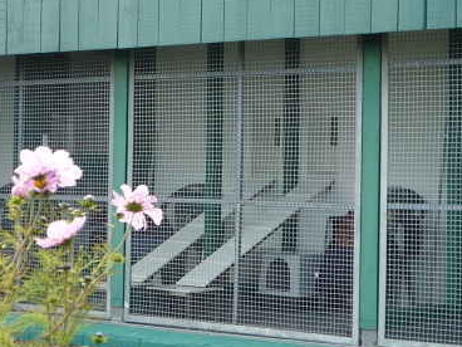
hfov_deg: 17.9
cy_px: 146
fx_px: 1468
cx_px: 257
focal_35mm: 110
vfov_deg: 13.5
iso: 100
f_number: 5.6
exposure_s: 1/100
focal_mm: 14.2
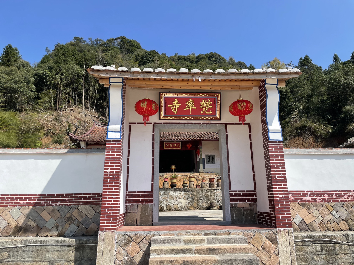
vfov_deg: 53.1
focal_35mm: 26
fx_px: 266
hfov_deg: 67.3
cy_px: 132
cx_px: 177
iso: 32
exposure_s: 1/2959
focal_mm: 4.2
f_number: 1.6
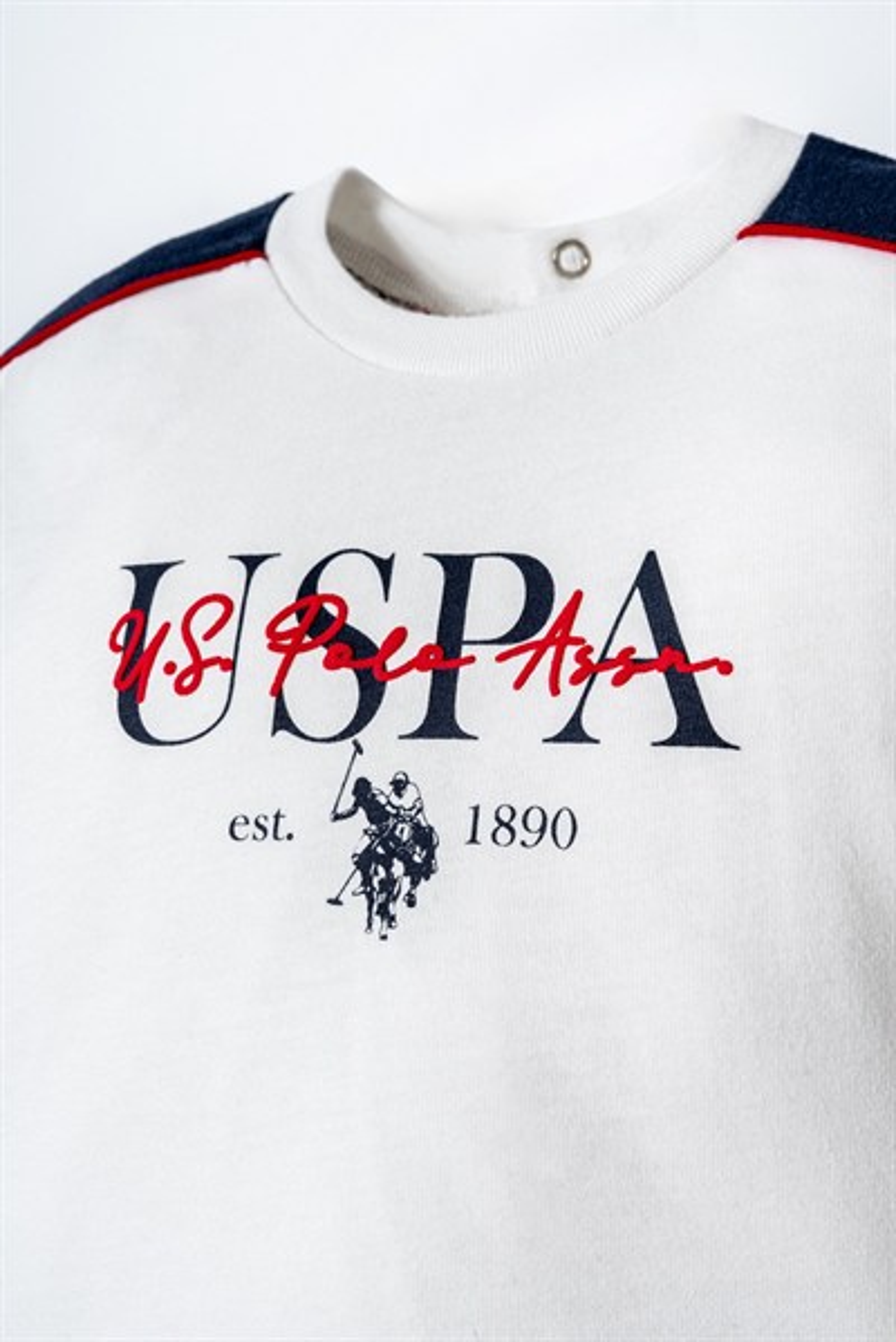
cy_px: 671
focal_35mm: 50
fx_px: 1864
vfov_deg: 39.6
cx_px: 448
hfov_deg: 27.0
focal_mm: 50
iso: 160
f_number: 11
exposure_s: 1/160
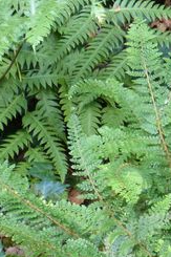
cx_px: 299
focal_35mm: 136
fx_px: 970
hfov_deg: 9.6
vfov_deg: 14.7
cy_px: 298
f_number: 3.1
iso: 400
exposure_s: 1/25
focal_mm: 7
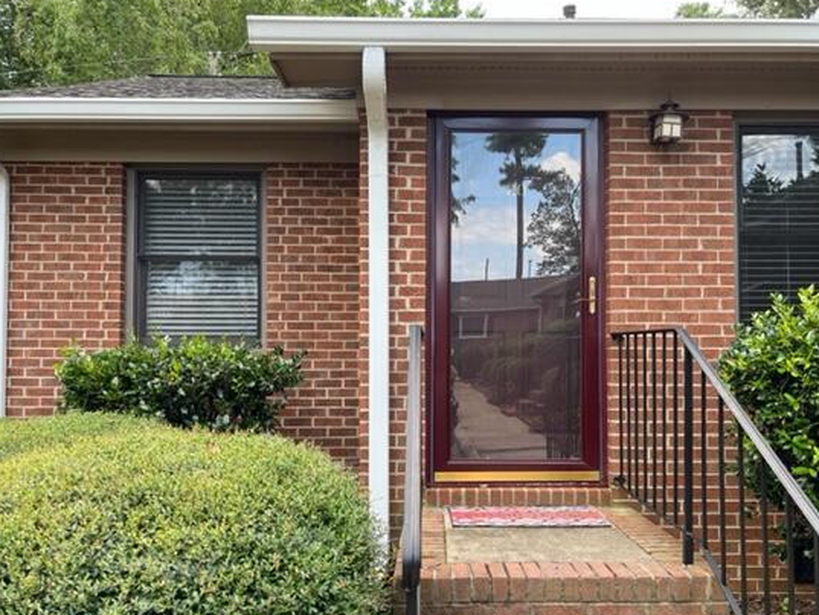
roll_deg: -0.2
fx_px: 734
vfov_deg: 45.4
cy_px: 319
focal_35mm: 31
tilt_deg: +2.4
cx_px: 444
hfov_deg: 58.3
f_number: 1.6
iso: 40
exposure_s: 1/257
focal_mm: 5.1
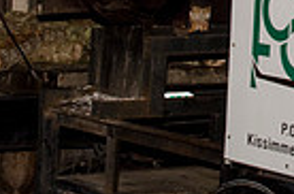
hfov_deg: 6.8
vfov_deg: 4.6
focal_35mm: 291
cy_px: -209
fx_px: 2368
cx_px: 616
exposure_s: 1/250
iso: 1000
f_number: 8
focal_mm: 46
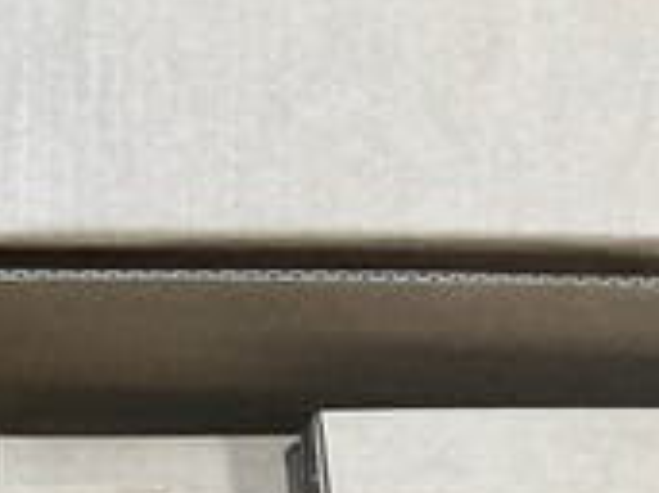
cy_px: 714
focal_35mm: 82
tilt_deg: -76.1
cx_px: -277
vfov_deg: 16.5
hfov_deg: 20.9
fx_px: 1560
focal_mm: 3
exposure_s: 1/100
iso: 64
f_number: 1.8
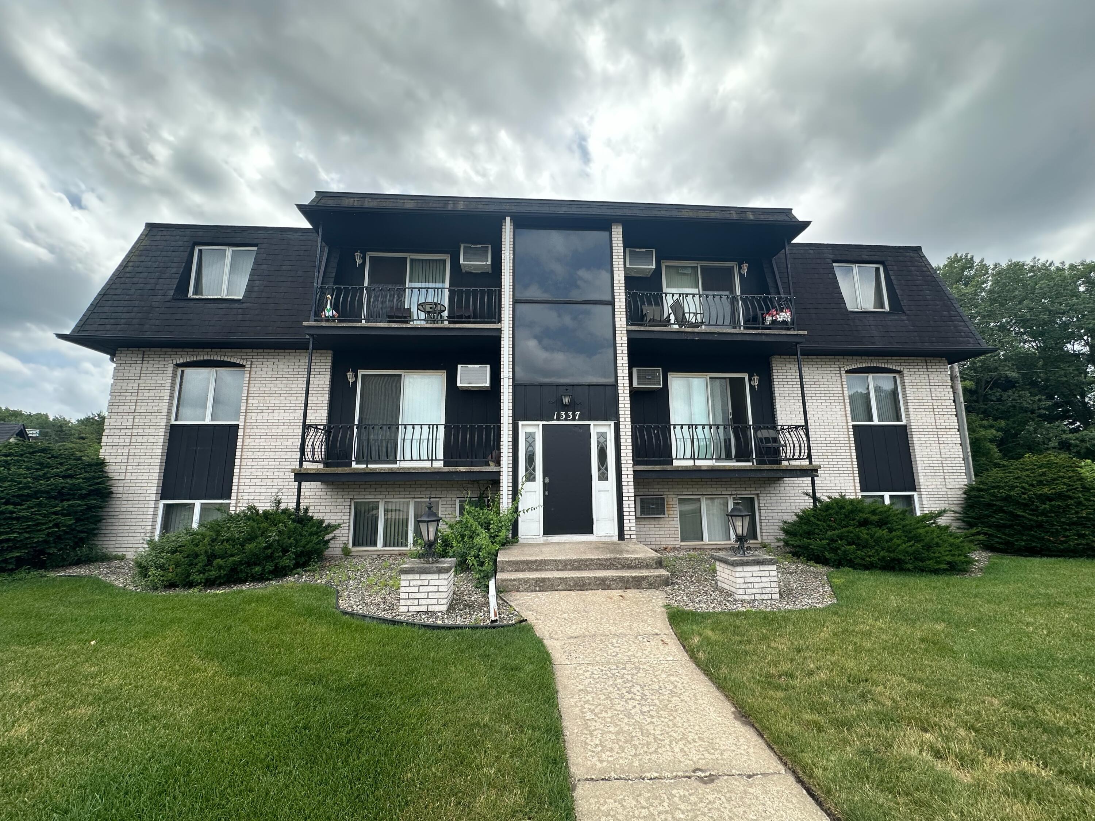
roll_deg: +0.9
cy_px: 410
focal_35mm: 14
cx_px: 548
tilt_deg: +10.4
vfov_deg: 85.7
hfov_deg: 102.1
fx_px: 443
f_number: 2.2
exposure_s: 1/754
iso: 40
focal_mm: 2.22
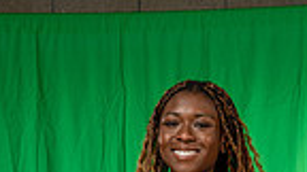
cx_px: 128
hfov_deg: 15.2
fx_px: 1148
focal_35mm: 141
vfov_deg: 7.8
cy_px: 461
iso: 160
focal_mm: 43
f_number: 5.6
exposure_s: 1/250
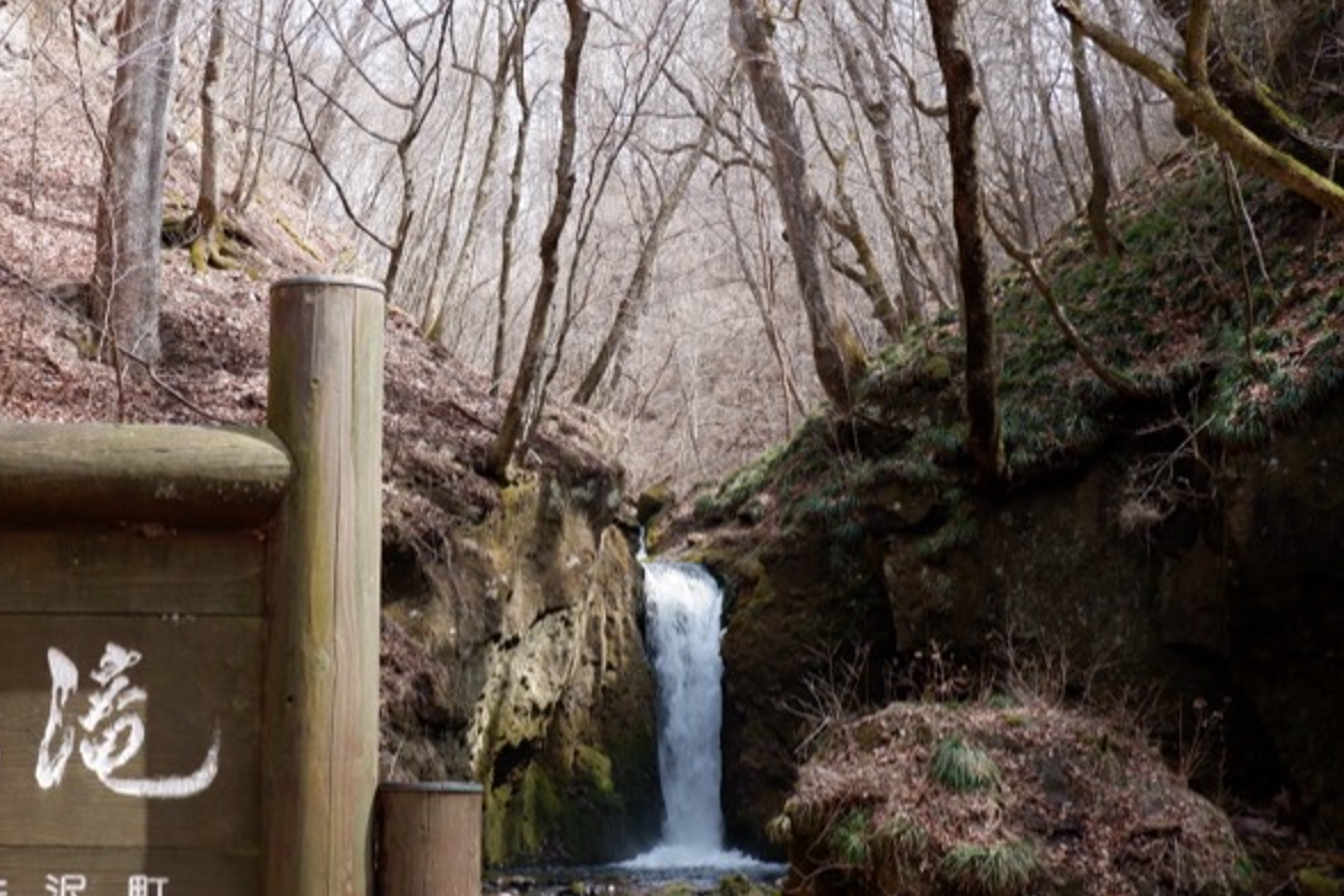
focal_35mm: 51
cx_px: 455
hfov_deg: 38.5
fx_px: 1904
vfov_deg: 25.9
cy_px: 738
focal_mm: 20.8
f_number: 7.1
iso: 200
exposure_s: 1/52
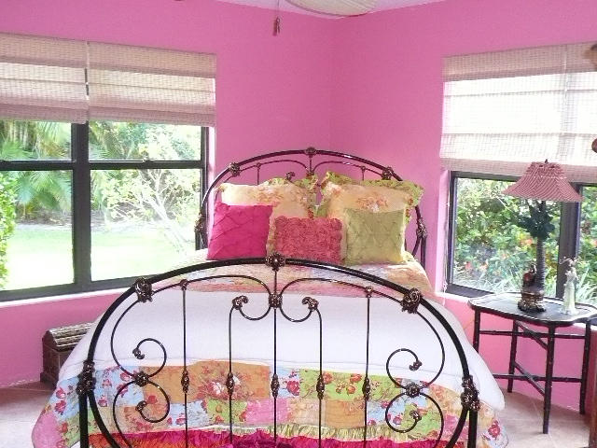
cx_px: 298
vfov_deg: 36.0
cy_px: 224
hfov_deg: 46.8
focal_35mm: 40
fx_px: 690
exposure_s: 1/30
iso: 320
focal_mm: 4.6
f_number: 2.8
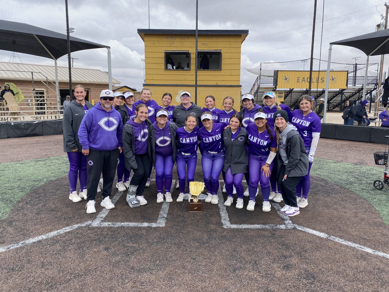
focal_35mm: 26
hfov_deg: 67.3
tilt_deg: -8.5
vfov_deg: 53.1
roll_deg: -0.3
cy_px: 146
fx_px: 292
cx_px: 194
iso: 32
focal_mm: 4.25
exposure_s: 1/1395
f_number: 1.8
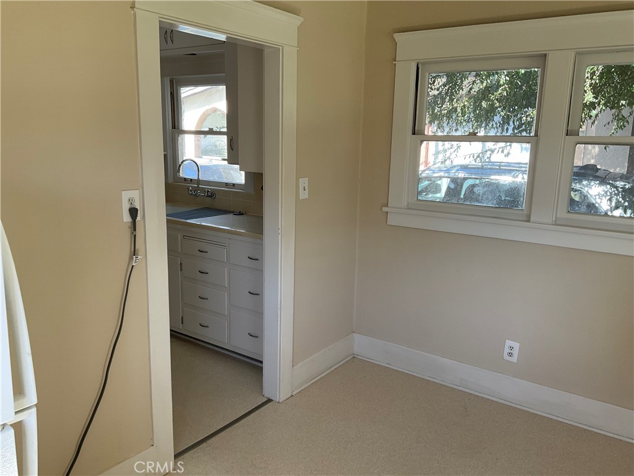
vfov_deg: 48.2
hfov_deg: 61.7
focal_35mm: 29
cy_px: 238
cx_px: 317
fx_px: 531
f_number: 1.8
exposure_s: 1/60
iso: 32
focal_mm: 3
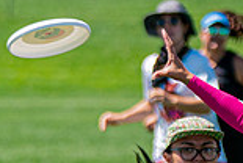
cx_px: 252
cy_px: 200
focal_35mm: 690
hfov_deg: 3.0
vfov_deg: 2.0
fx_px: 4666
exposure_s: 1/6400
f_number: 2.8
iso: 500
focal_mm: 122
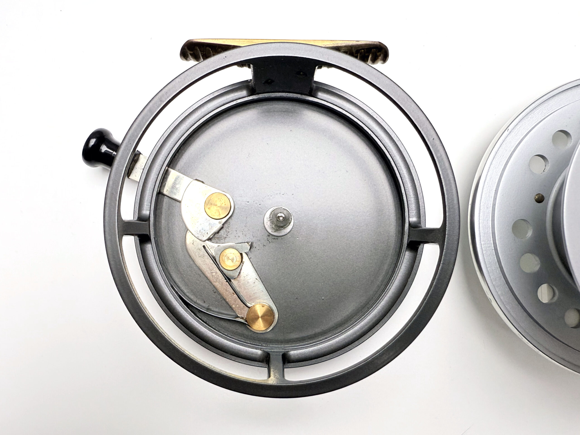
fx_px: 402
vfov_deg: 56.8
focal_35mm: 24
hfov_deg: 71.6
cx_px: 290
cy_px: 218
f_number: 1.78
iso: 64
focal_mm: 6.76
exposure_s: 1/241
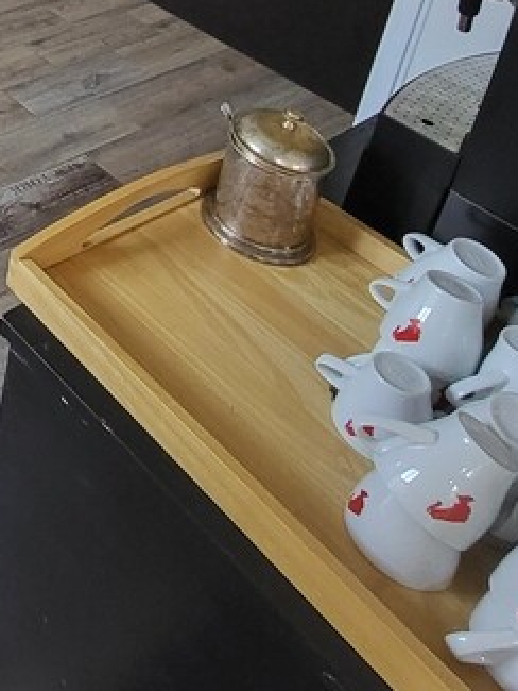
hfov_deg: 27.9
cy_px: -89
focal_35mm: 41
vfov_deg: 37.4
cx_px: -187
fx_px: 818
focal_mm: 1.74
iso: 320
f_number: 2.2
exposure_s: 1/50
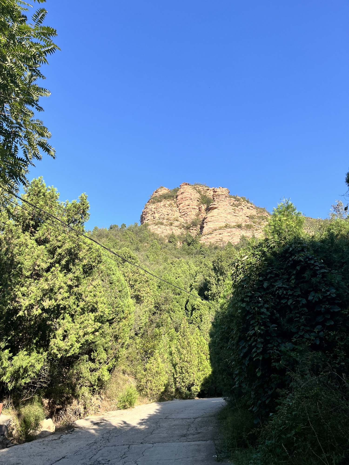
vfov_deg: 67.3
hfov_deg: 53.1
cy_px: 232
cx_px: 174
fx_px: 350
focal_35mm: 26
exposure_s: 1/1279
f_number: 1.6
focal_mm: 5.1
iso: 50
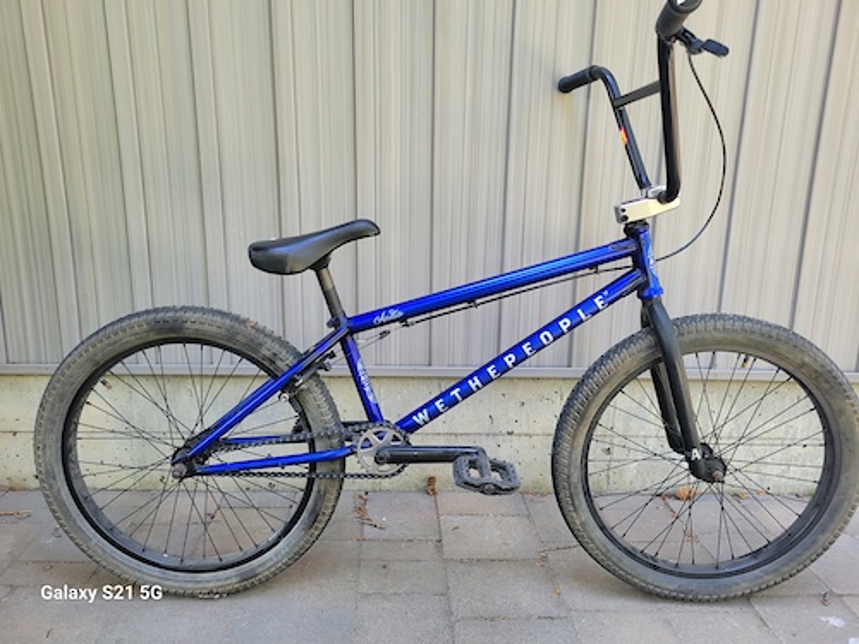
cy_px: 322
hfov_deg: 67.3
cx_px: 430
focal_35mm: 26
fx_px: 645
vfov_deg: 53.1
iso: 80
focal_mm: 5.4
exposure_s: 1/120
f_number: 1.8
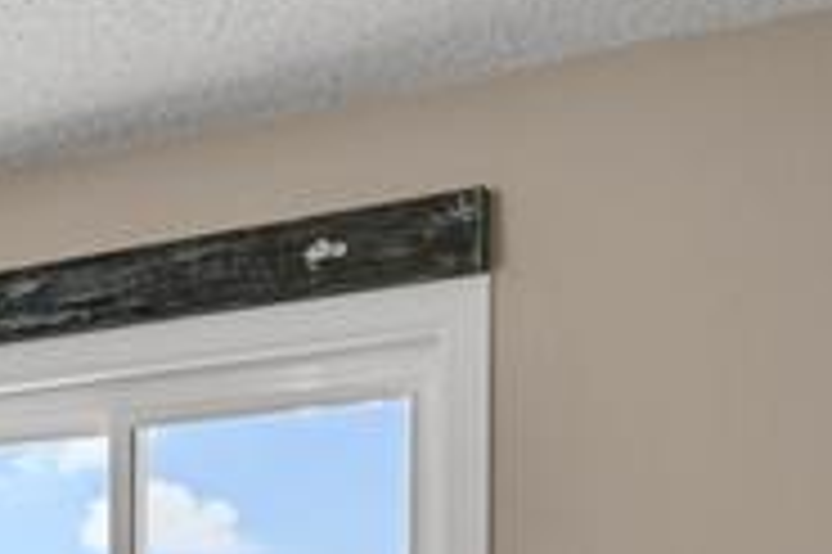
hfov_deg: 17.1
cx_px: -733
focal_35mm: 94
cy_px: 784
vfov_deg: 13.8
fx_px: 2170
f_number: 8
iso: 640
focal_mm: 17
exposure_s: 1/20
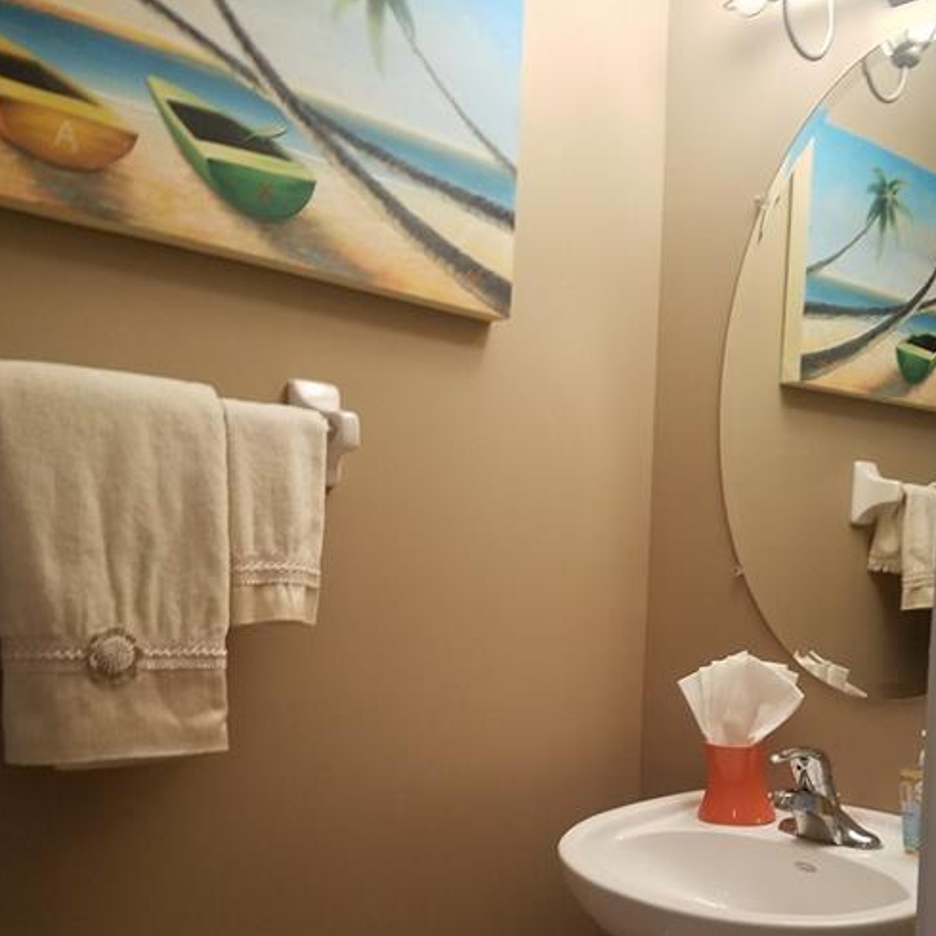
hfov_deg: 45.9
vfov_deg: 44.9
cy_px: 669
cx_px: 531
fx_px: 1101
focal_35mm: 36
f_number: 1.7
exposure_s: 1/24
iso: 160
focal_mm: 4.2
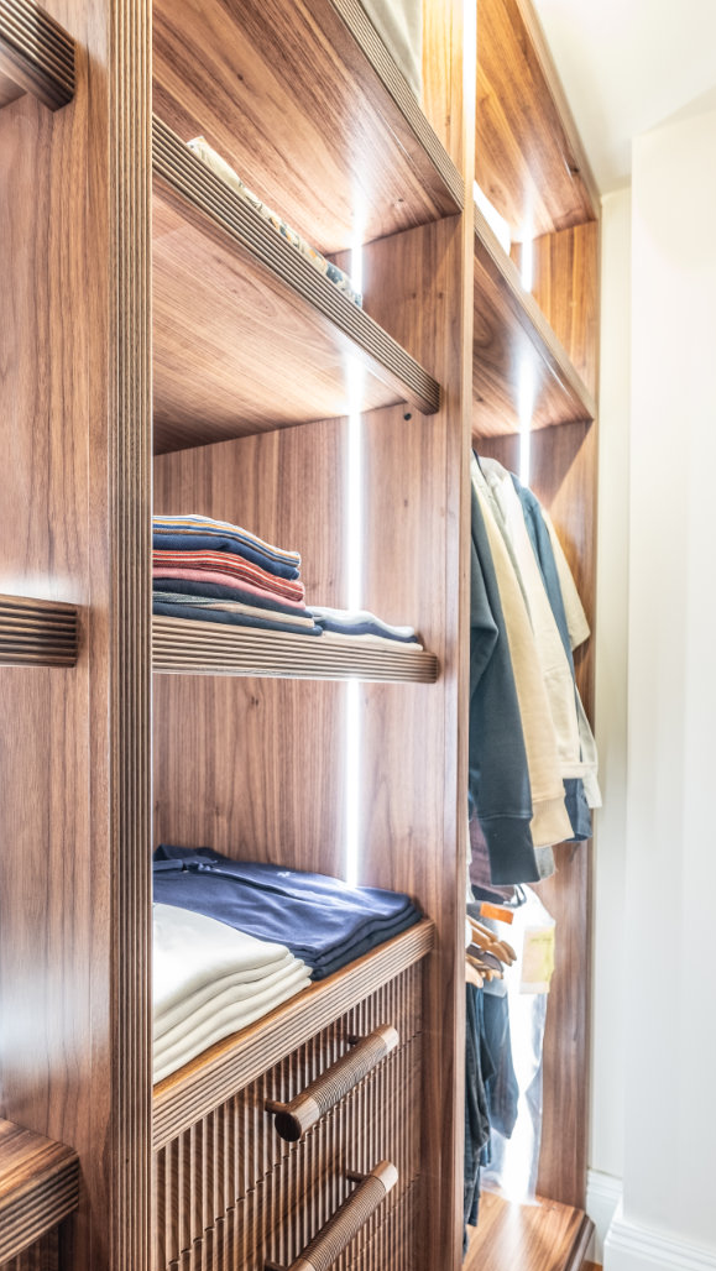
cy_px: 722
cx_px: 266
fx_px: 742
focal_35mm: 22
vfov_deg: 80.7
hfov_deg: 51.0
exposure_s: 1/2
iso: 200
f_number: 4.5
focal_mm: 12
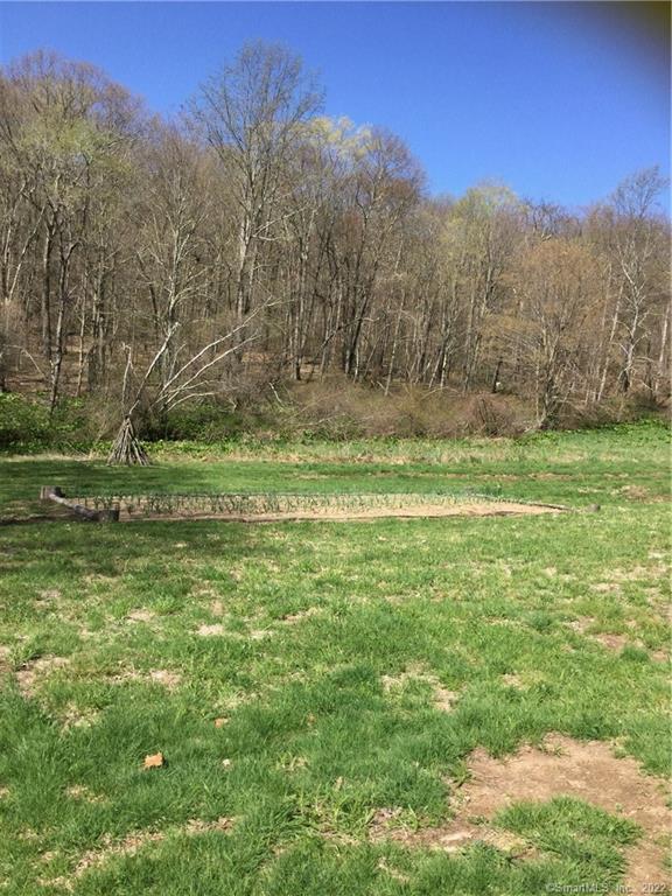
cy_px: 448
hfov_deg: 45.4
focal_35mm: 31
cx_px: 336
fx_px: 802
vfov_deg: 58.4
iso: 25
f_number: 2.4
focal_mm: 3.3
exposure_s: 1/1018
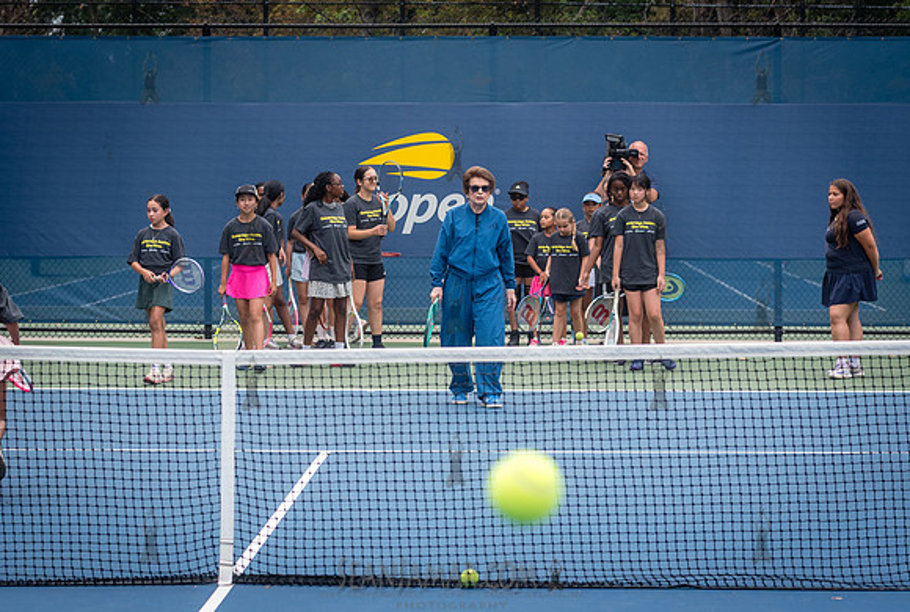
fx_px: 3394
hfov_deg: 15.3
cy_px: 256
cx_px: 458
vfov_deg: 10.3
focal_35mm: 134
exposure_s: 1/400
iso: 200
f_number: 4.5
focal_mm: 100
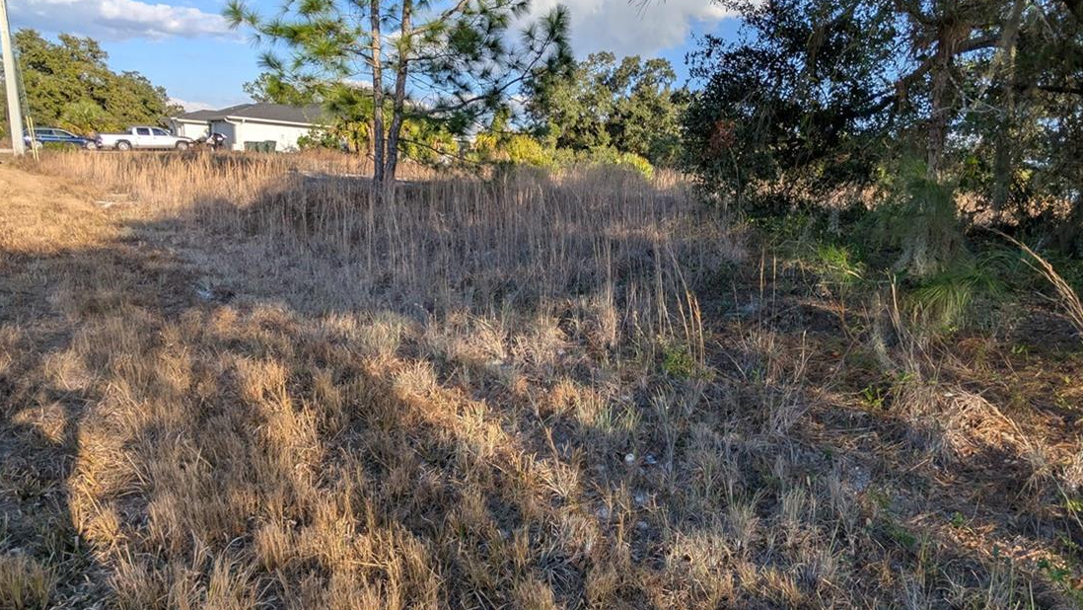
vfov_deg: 58.3
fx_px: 546
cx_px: 576
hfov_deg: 89.4
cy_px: 282
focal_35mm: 19
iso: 56
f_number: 1.7
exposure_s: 1/2451
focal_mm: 2.02
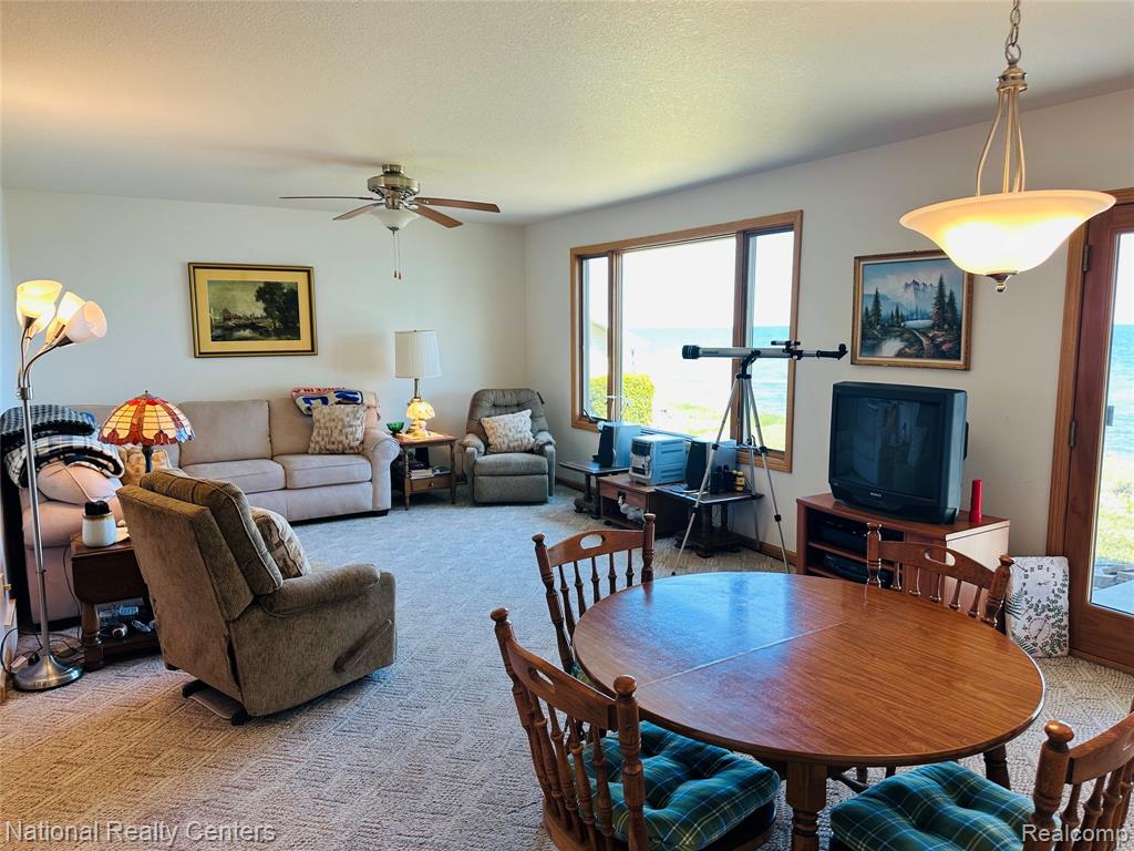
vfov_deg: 56.8
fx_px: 786
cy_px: 426
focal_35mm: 24
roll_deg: +0.4
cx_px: 567
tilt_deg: -8.2
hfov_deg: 71.6
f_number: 1.78
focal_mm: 6.86
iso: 100
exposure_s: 1/120
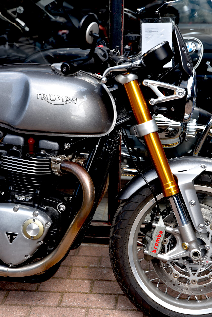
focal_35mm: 70
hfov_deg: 19.5
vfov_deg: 28.8
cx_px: 106
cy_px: 158
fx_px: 618
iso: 100
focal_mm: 70
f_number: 5.6
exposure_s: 1/125
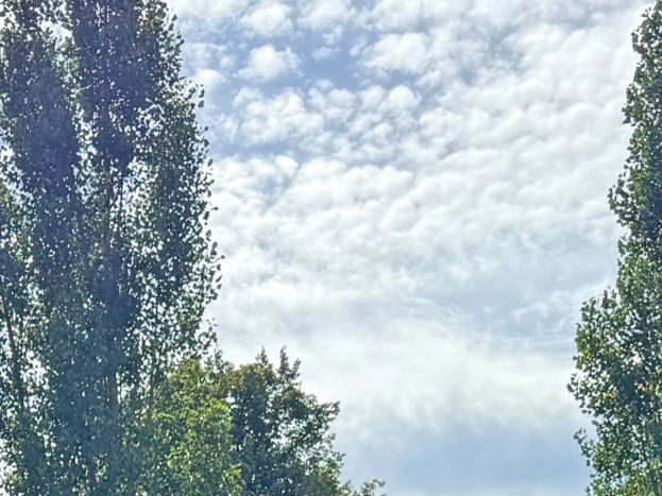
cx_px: 34
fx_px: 2122
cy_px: 1045
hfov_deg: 17.4
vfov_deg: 11.7
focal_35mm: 111
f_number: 1.78
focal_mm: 6.76
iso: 80
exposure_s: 1/4049
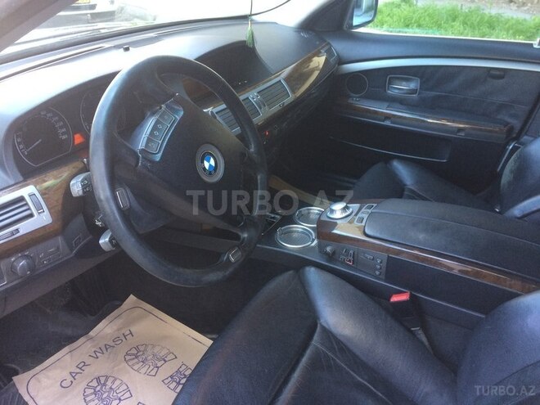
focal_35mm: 29
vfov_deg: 48.2
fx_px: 452
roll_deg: -1.3
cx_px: 270
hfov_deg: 61.7
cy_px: 202
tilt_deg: -31.4
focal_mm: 4.15
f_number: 2.2
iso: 80
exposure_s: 1/33
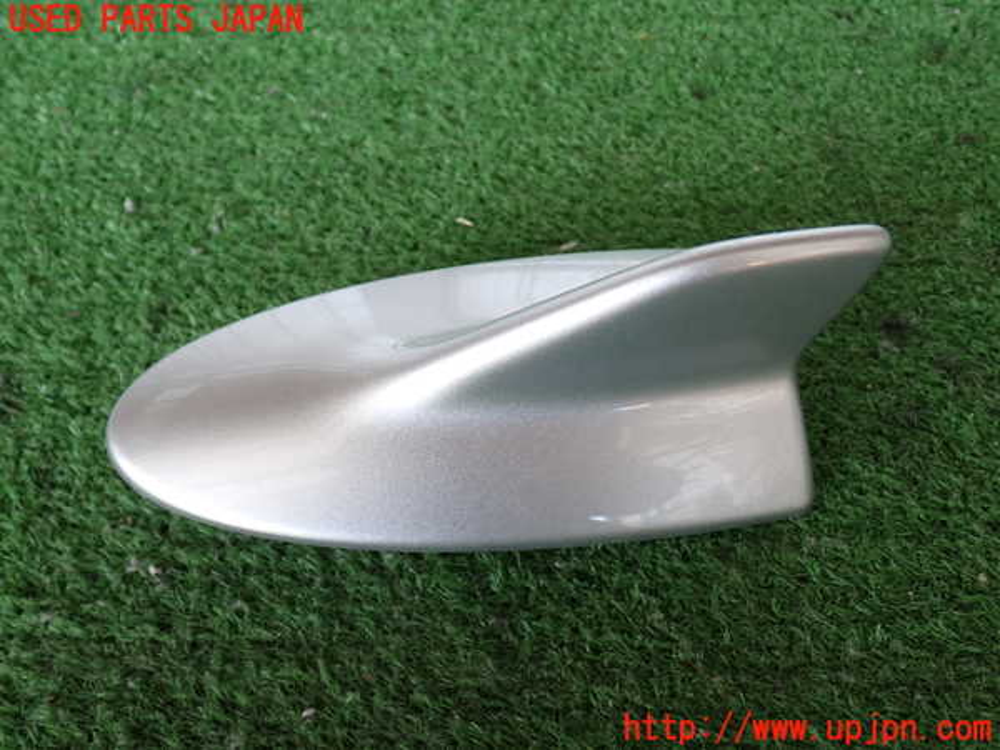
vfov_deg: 39.7
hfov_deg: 51.4
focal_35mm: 36
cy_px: 375
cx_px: 500
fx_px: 1040
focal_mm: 6.37
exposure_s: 1/80
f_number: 2.5
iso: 200
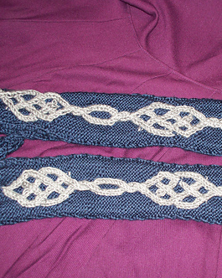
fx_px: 436
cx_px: 161
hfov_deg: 28.2
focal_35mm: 53
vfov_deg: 35.4
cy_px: 148
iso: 200
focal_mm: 7.54
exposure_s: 1/30
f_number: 2.8
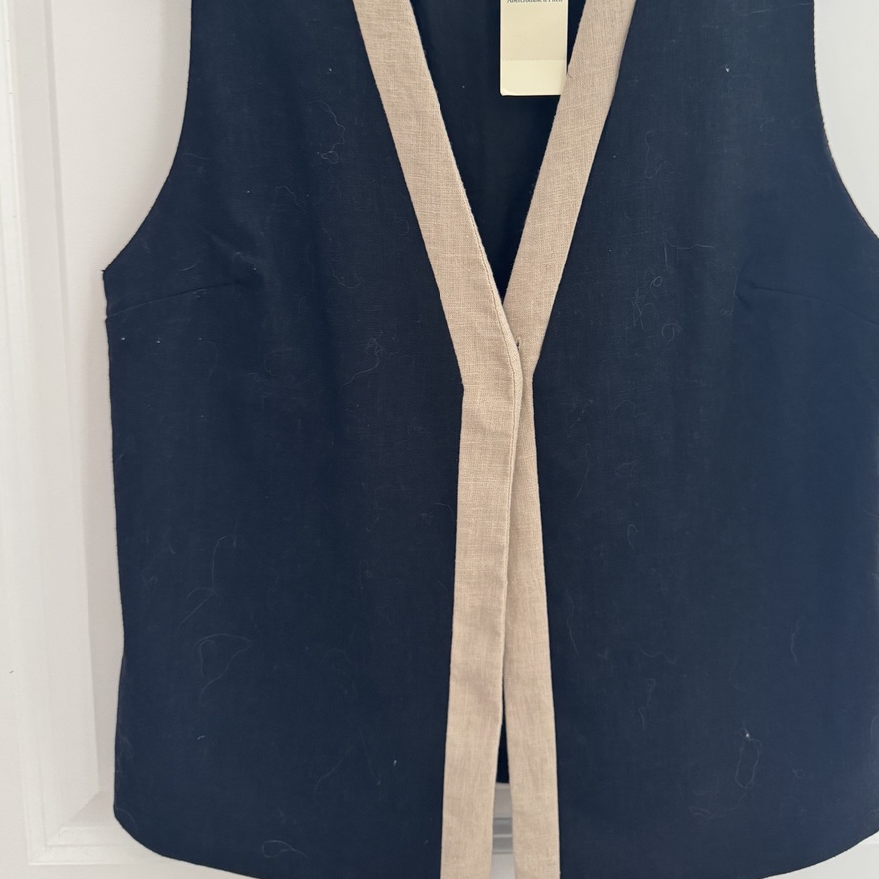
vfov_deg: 50.8
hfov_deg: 51.0
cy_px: 360
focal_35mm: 32
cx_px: 491
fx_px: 919
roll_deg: +0.7
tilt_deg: -6.3
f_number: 1.78
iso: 400
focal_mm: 6.76
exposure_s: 1/60
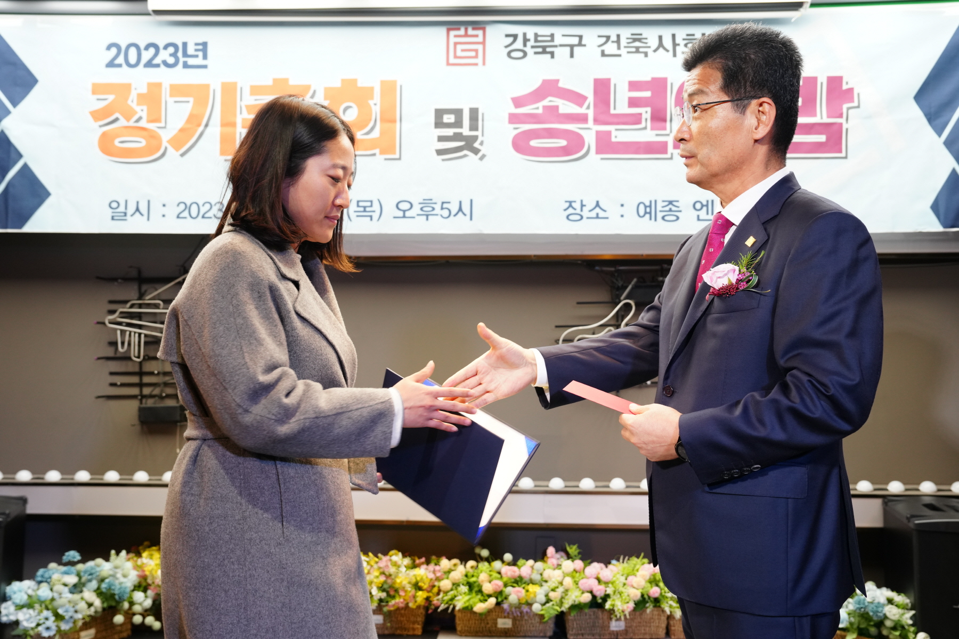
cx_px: 480
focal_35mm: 32
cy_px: 320
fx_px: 852
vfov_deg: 41.1
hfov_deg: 58.7
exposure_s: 1/160
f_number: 4.5
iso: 1000
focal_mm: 32
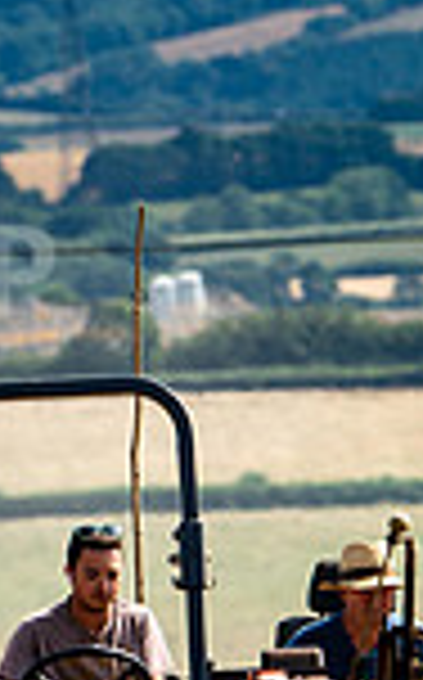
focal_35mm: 1103
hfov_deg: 1.2
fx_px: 20403
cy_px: 716
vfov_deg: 1.9
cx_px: 322
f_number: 5.6
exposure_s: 1/800
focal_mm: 200
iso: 64
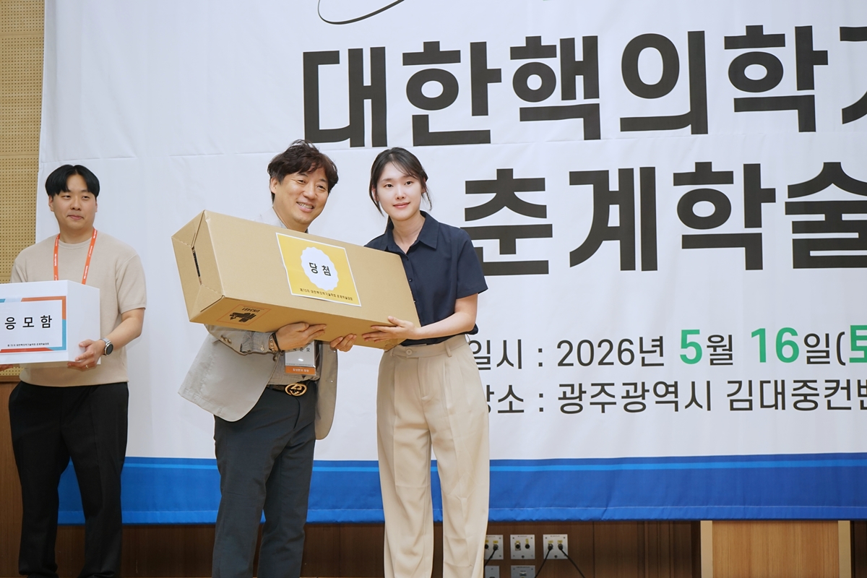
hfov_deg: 44.5
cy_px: 289
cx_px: 434
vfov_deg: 30.5
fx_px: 1060
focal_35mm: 44
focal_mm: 44
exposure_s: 1/125
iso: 400
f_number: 6.3
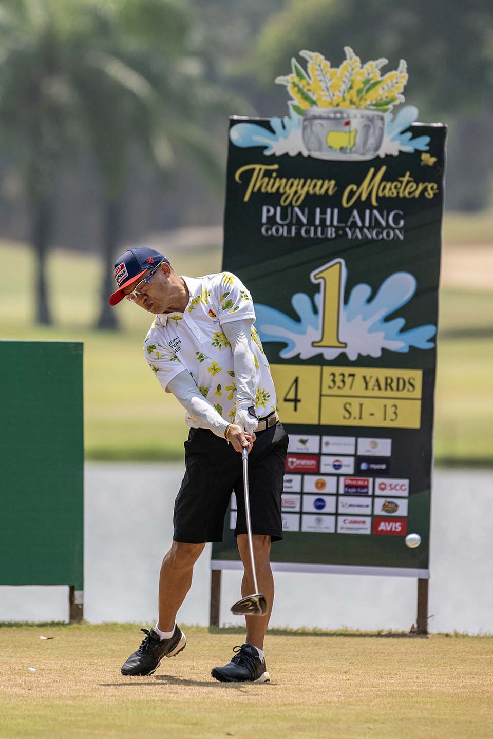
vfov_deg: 5.2
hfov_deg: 3.4
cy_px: 370
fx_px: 8216
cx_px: 246
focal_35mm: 400
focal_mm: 400
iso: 1600
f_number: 5
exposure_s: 1/5000
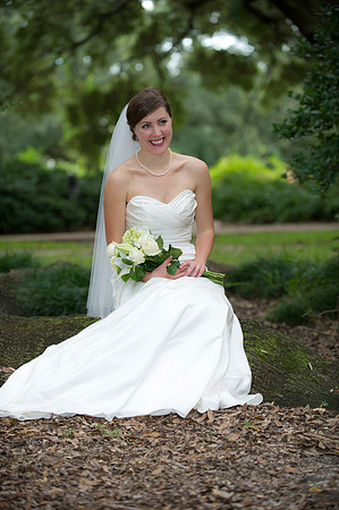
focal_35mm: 102
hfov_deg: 13.4
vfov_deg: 20.0
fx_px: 1444
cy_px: 255
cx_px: 170
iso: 400
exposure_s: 1/160
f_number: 2.8
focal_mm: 102
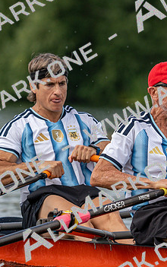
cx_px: 177
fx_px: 4317
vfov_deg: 3.5
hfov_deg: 2.2
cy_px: 144
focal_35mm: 594
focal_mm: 353
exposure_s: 1/1600
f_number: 6.3
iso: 500
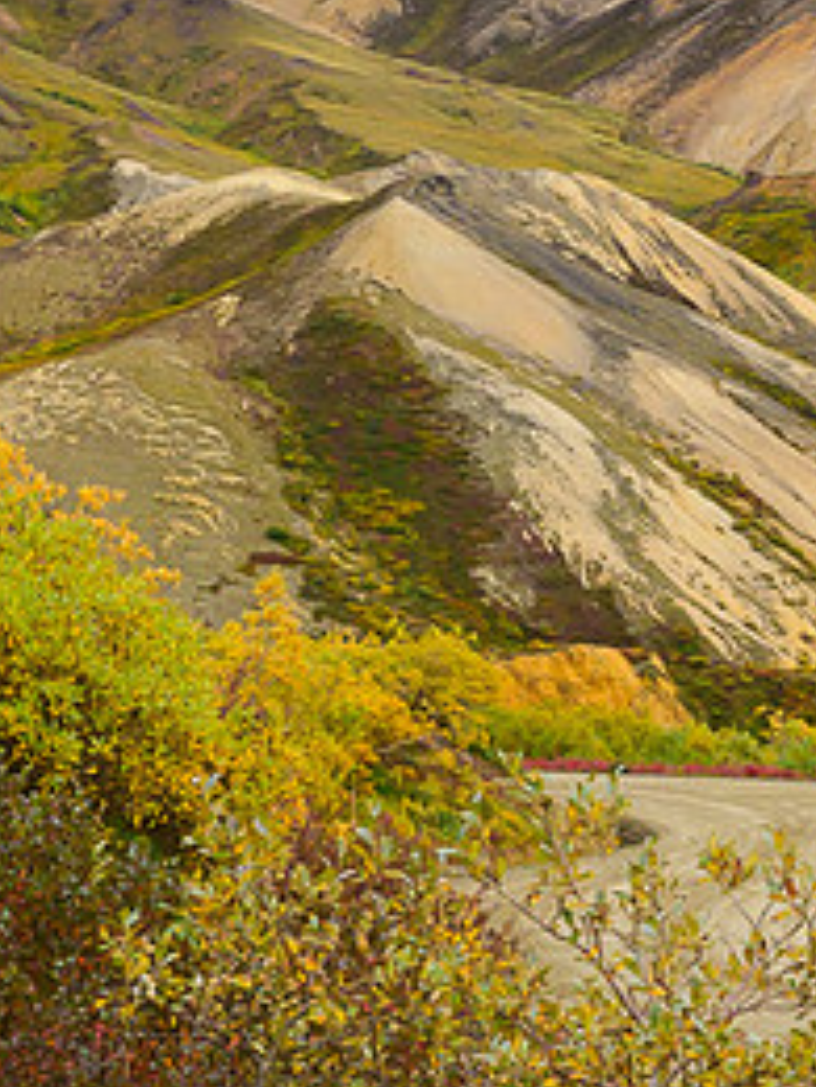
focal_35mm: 137
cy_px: 360
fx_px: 4306
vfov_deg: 14.4
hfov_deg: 10.8
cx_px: 619
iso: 800
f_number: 16
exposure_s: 1/100
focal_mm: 64
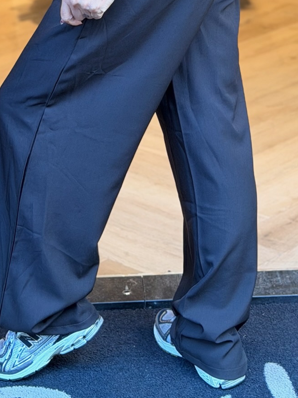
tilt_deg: -11.9
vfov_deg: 16.9
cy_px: -61
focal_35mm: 112
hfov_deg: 13.2
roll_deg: +0.8
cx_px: 146
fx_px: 1286
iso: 100
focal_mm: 6.76
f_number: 1.78
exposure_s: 1/100
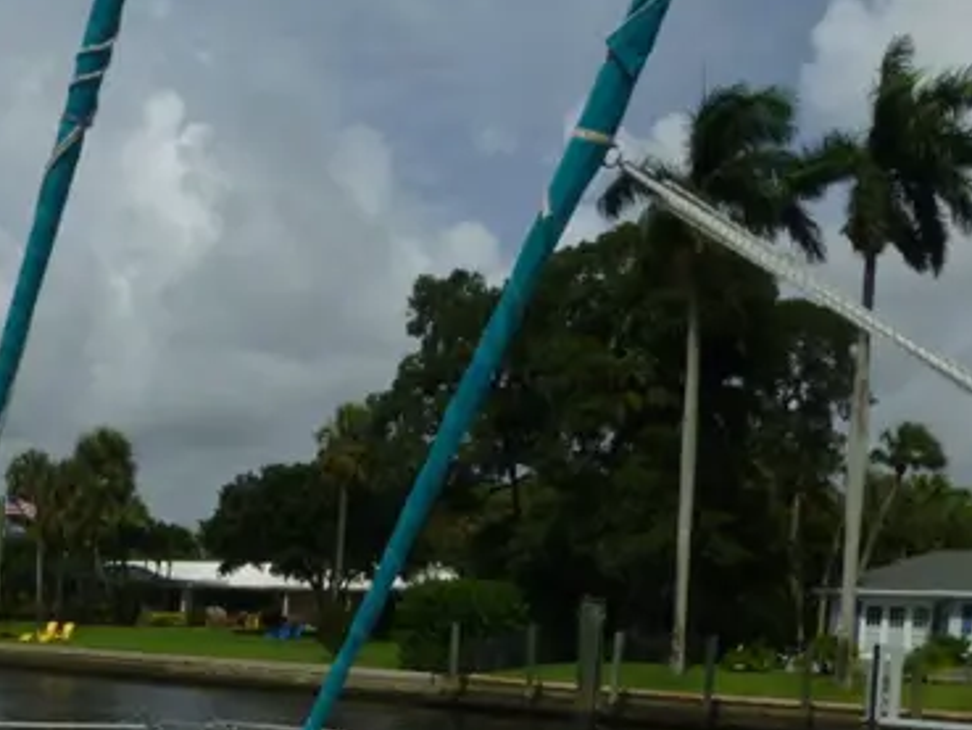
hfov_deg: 35.0
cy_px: 780
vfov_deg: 26.1
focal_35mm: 52
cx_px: 121
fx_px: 1461
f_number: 5
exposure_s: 1/2000
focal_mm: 4.3
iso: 100
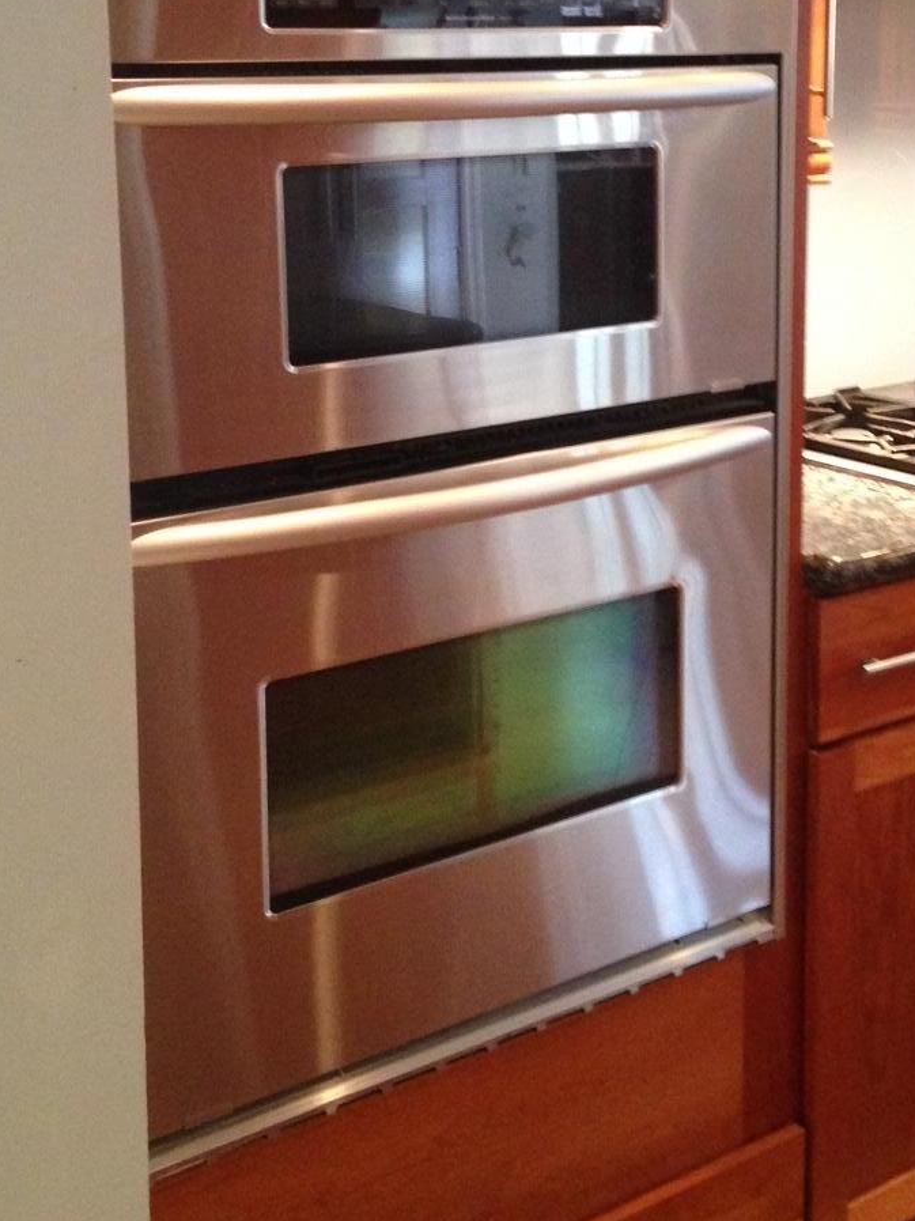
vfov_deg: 31.8
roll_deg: -1.4
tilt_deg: -13.6
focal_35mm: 60
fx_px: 2116
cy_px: 375
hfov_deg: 24.3
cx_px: 609
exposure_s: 1/20
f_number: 2.4
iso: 320
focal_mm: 4.12
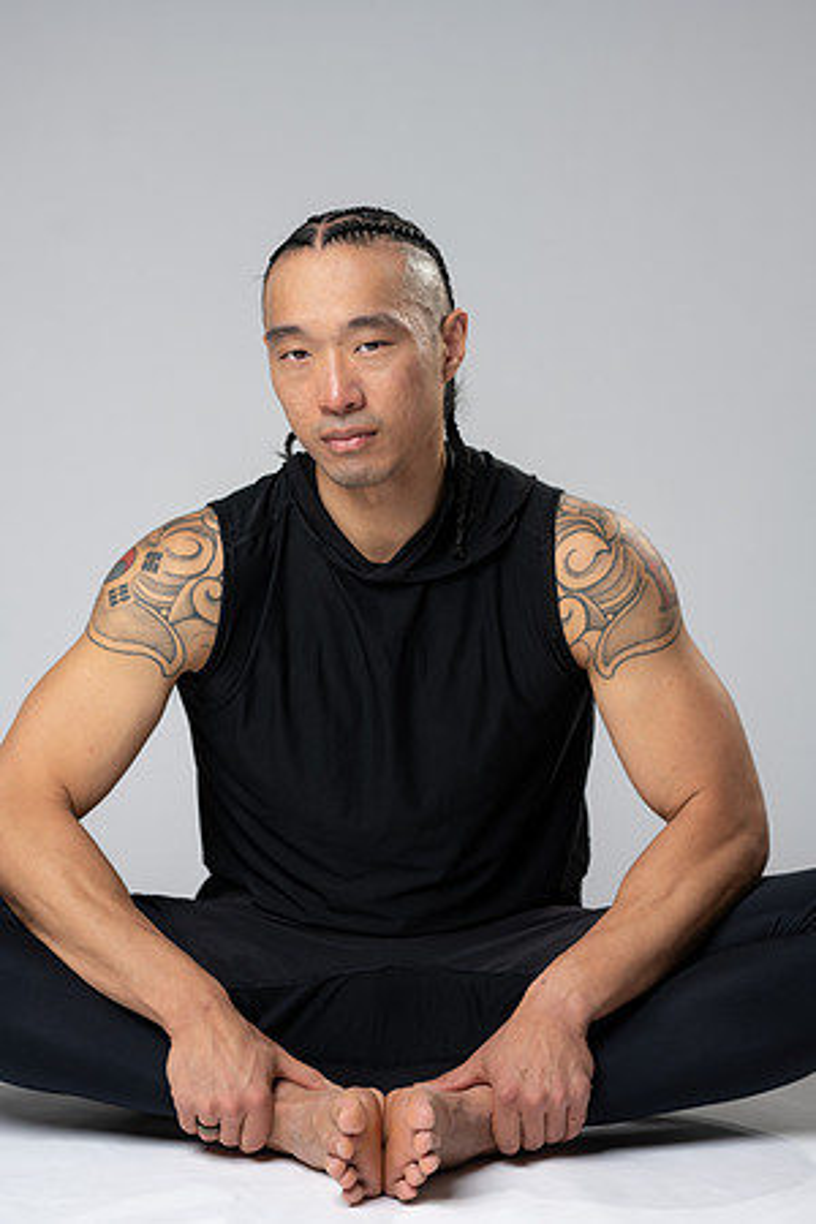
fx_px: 2890
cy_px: 612
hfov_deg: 16.1
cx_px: 408
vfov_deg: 23.9
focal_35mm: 85
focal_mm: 85
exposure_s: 1/160
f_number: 3.2
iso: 200
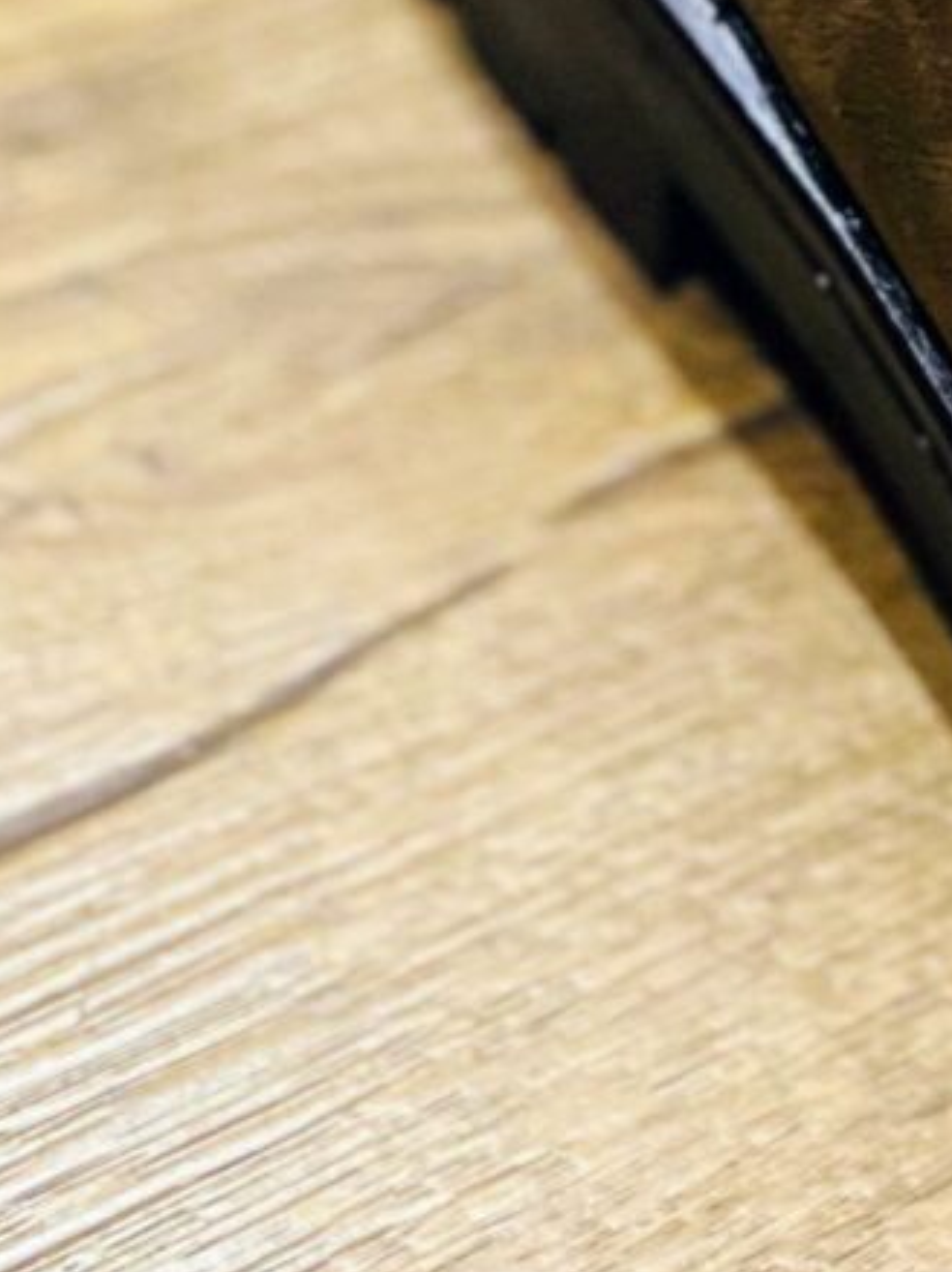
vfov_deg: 11.8
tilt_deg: -48.2
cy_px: -1136
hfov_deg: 9.4
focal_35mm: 152
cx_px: 1518
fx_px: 5579
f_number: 1.6
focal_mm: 5.1
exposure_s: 1/50
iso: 200
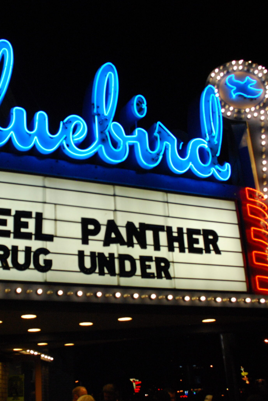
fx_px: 469
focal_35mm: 42
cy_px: 199
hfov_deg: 31.5
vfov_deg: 46.4
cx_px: 81
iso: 800
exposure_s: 1/160
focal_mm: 18
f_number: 6.3
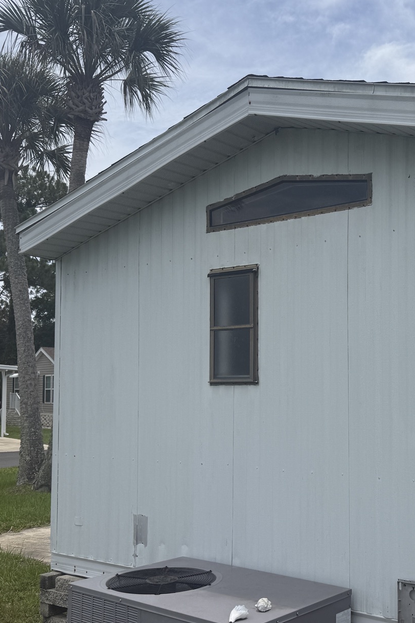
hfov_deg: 31.5
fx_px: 709
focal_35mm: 41
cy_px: 347
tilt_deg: +5.4
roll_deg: +0.5
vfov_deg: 47.3
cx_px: 353
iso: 80
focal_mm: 6.76
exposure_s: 1/8130
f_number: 1.78
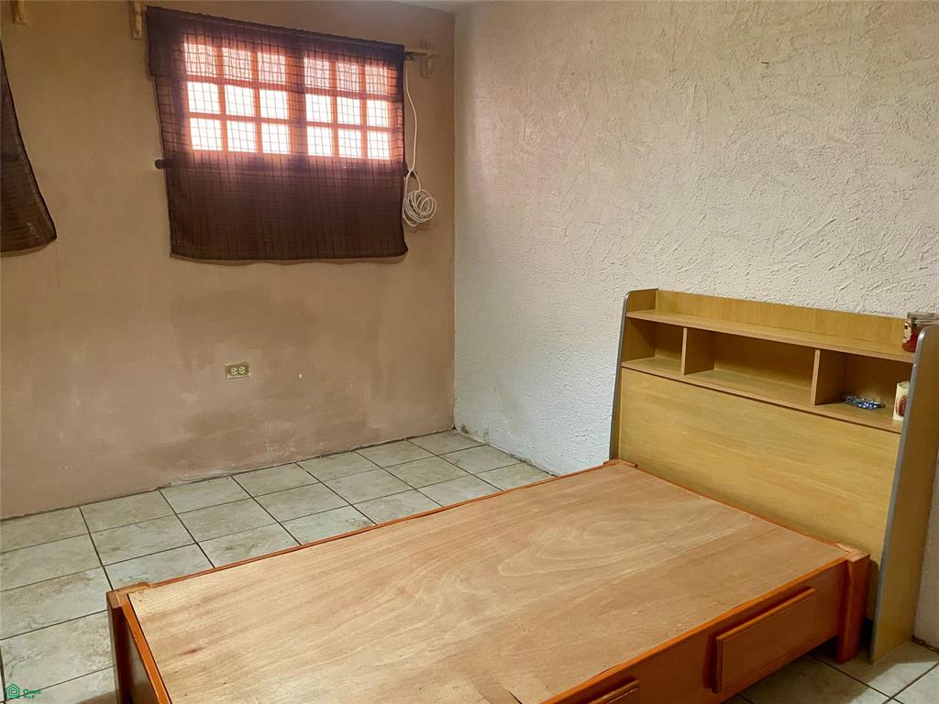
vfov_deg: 53.1
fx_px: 705
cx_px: 470
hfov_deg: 67.3
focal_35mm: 26
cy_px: 352
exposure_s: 1/40
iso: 500
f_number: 1.8
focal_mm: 4.25
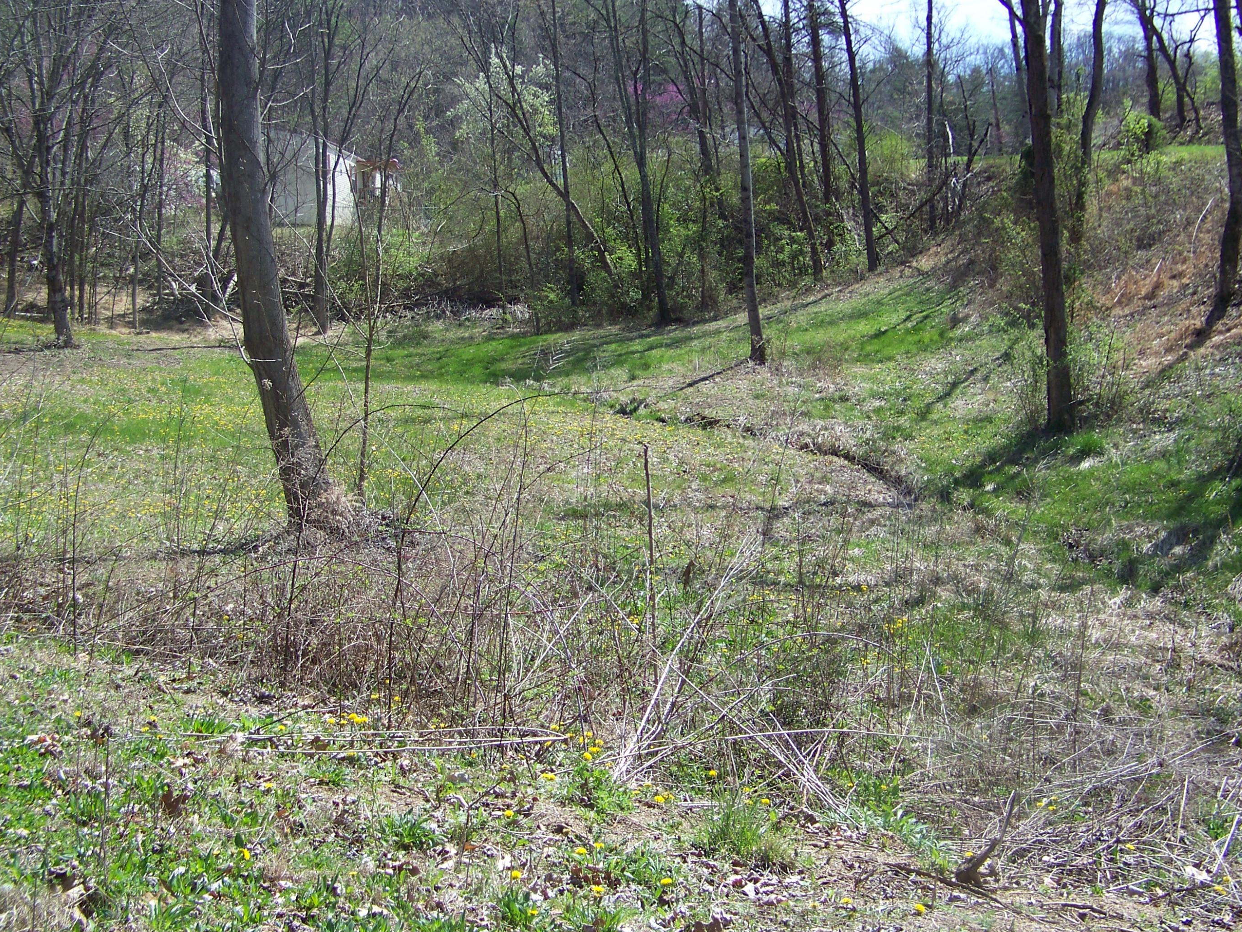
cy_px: 437
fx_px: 1686
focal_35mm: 47
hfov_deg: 40.4
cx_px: 674
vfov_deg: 30.9
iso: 64
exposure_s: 1/500
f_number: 2.8
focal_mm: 6.75
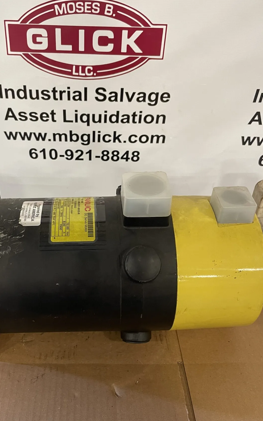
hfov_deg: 37.9
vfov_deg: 58.1
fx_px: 378
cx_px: 86
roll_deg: +0.5
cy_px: 212
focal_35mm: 33
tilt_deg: -37.3
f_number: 1.6
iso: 400
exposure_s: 1/40
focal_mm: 4.2
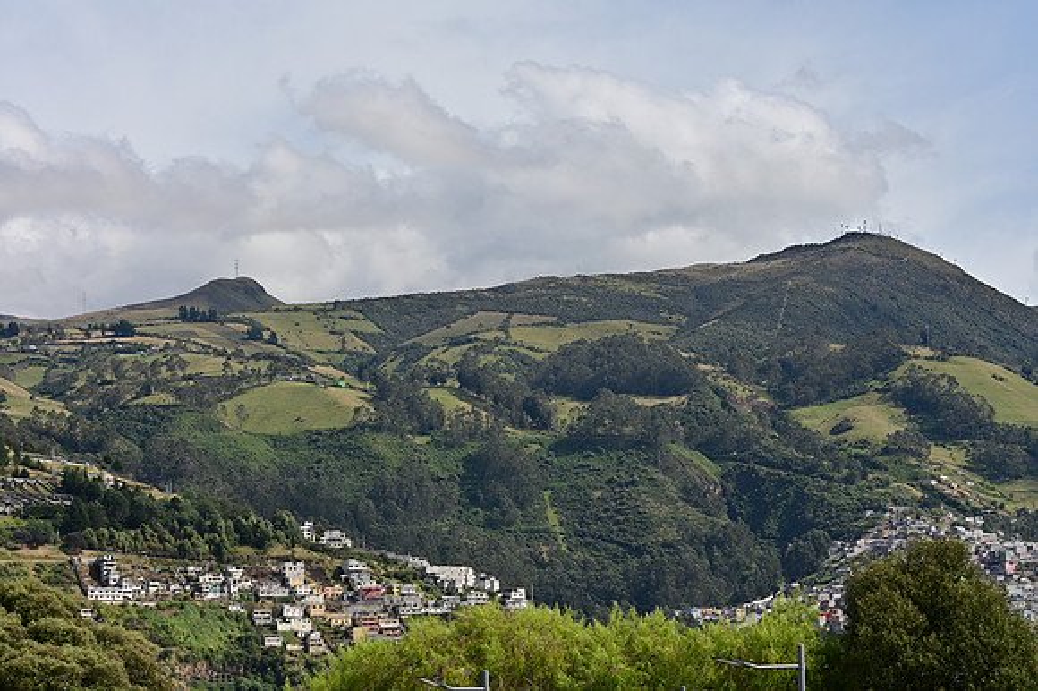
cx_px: 519
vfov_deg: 15.9
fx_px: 2478
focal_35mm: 86
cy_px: 346
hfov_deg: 23.7
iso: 200
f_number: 9
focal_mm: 86
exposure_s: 1/1250
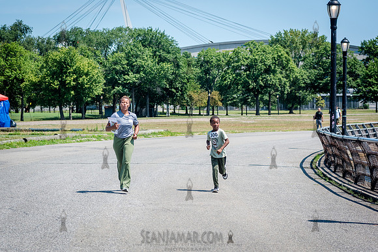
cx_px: 156
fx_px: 1150
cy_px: 144
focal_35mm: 110
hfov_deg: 18.6
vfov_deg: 12.5
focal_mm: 92
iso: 500
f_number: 5
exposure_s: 1/2500
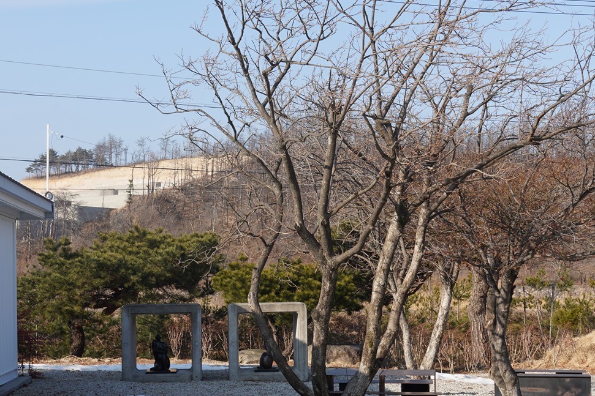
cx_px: 274
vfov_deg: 20.0
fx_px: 1124
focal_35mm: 68
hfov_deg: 29.6
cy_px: 226
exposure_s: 1/100
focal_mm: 33
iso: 100
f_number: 11
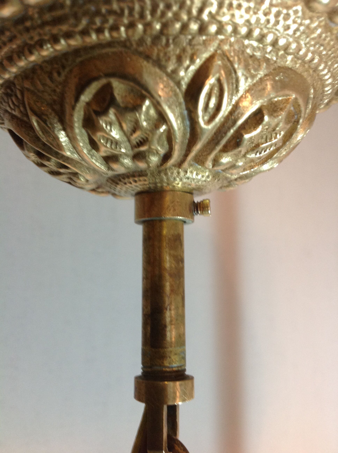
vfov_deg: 52.7
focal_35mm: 35
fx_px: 457
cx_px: 169
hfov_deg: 40.6
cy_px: 226
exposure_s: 1/15
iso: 100
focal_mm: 4.28
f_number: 2.4
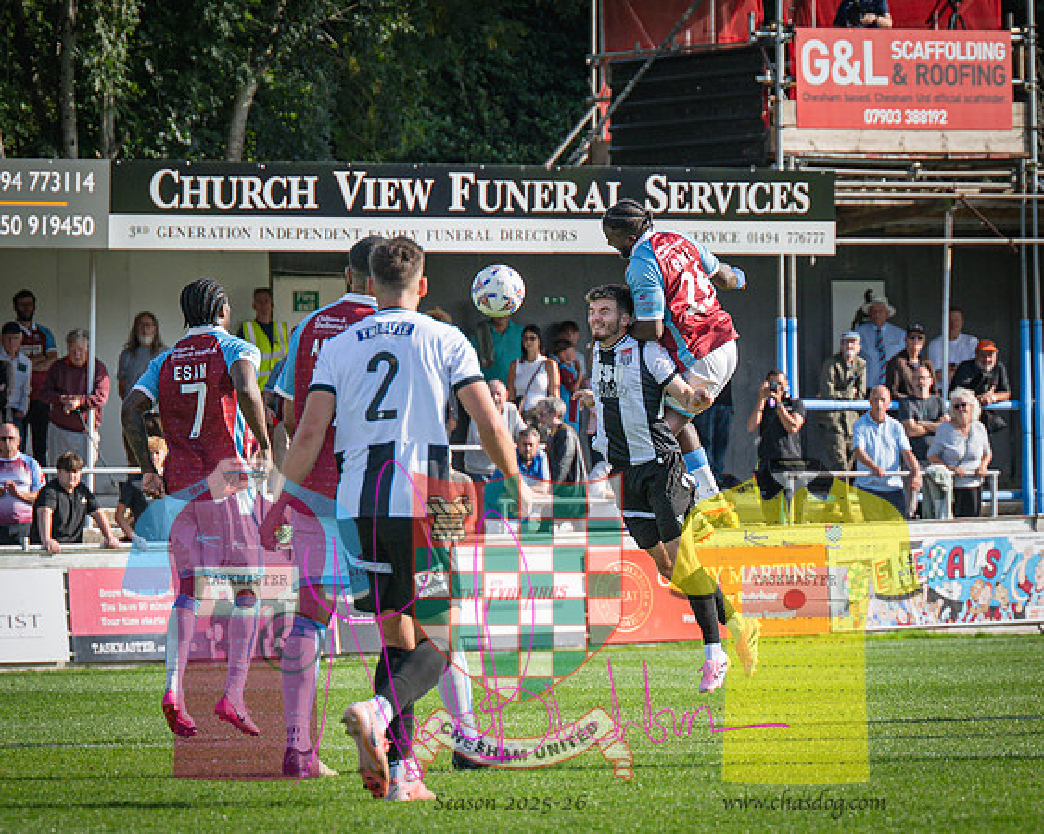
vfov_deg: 4.7
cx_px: 576
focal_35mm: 326
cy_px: 308
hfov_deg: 5.9
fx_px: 10068
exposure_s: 1/1000
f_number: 4.5
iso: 200
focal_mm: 130
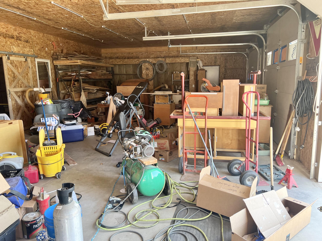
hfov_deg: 67.3
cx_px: 161
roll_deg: +0.7
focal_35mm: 26
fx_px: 242
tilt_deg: -10.2
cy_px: 120
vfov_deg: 53.1
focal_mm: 5.7
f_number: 1.5
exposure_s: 1/121
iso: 100
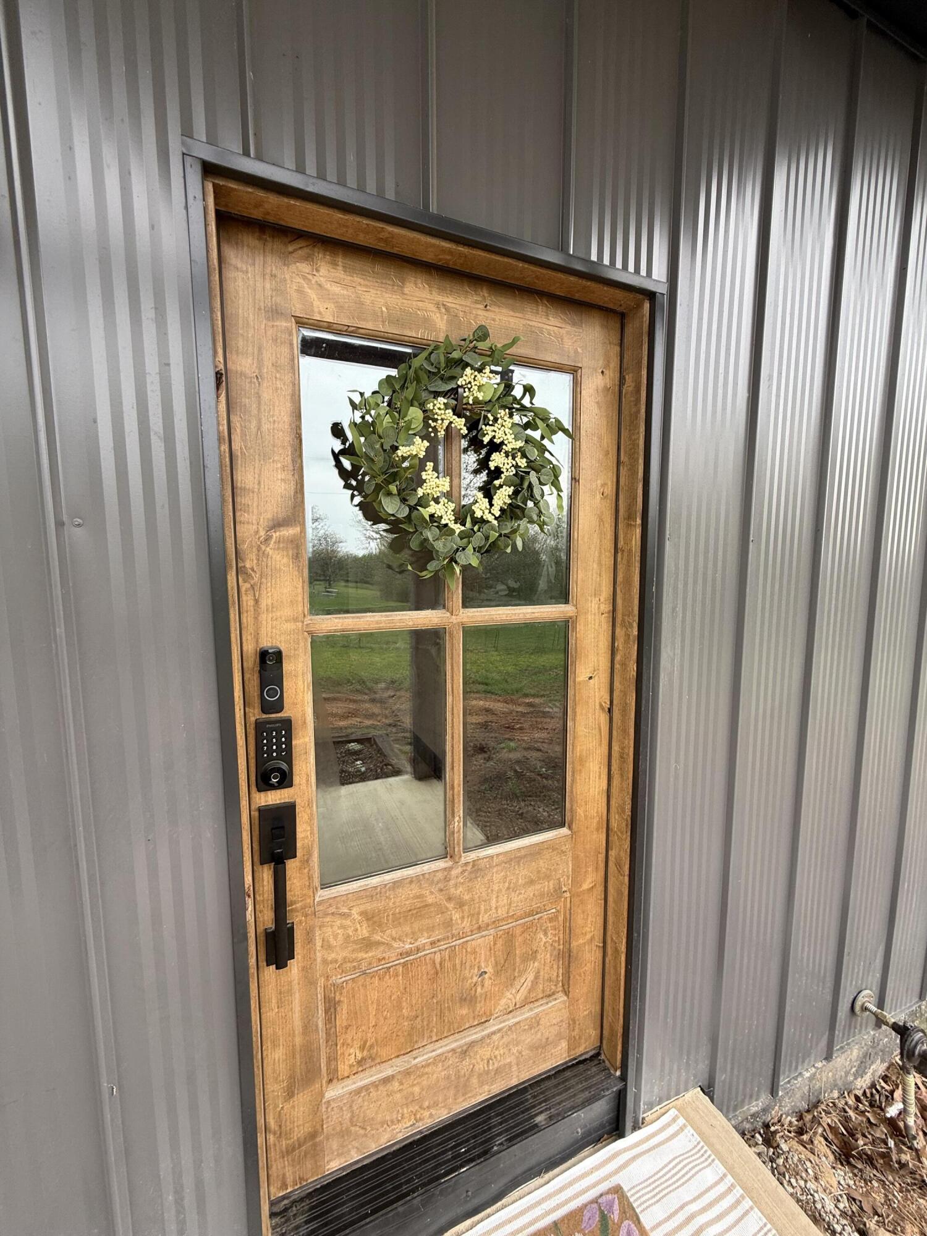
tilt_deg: -4.4
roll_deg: +1.1
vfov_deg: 102.1
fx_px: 500
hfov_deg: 85.7
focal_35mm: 14
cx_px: 464
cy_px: 618
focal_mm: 2.22
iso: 50
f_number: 2.2
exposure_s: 1/99
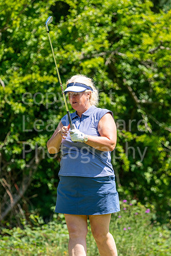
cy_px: 128
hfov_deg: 3.1
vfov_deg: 4.6
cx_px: 86
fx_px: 3206
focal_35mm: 450
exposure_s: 1/1600
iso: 320
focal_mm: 300
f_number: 5
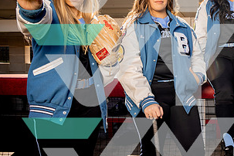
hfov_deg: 39.0
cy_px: 65
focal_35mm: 46
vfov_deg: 29.2
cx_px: 221
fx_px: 299
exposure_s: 1/250
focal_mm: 24
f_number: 7.1
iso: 250
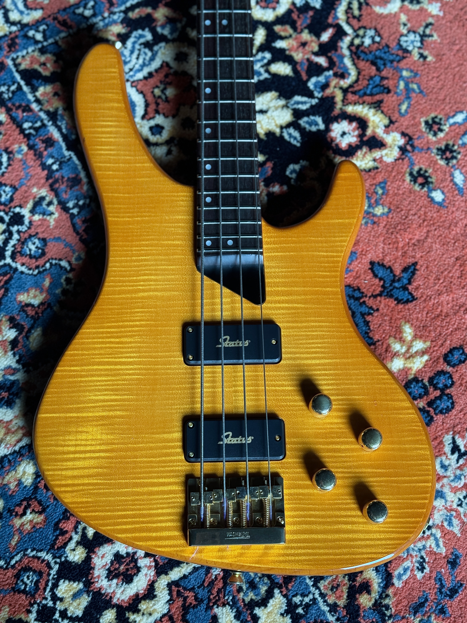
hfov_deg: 30.3
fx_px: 863
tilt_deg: -73.7
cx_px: 234
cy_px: 312
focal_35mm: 48
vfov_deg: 39.7
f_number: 1.78
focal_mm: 6.76
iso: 160
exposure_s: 1/60
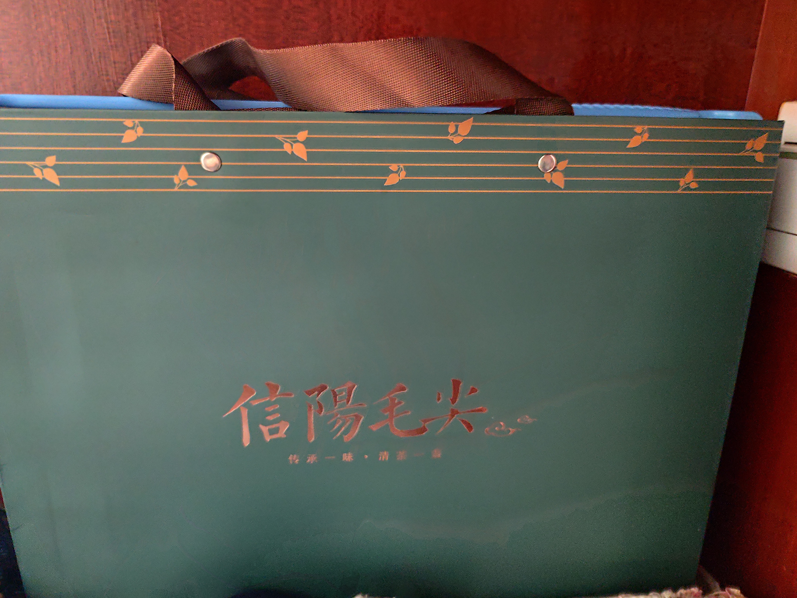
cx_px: 398
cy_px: 299
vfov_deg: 58.9
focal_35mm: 23
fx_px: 530
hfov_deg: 73.9
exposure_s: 1/10
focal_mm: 6.14
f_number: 1.65
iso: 8000
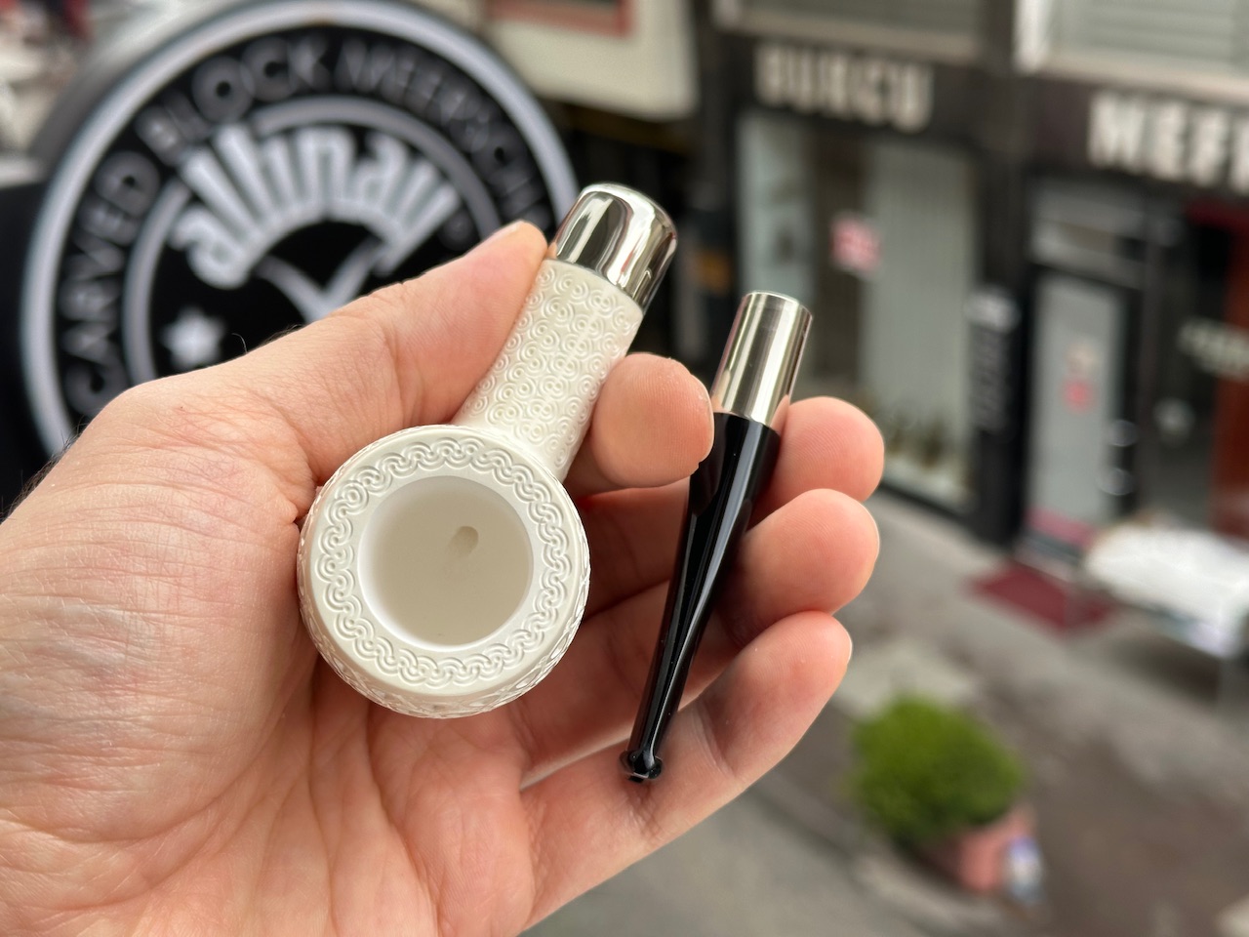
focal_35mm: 48
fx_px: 1732
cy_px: 468
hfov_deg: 39.7
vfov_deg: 30.3
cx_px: 624
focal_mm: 6.86
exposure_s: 1/894
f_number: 1.78
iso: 64
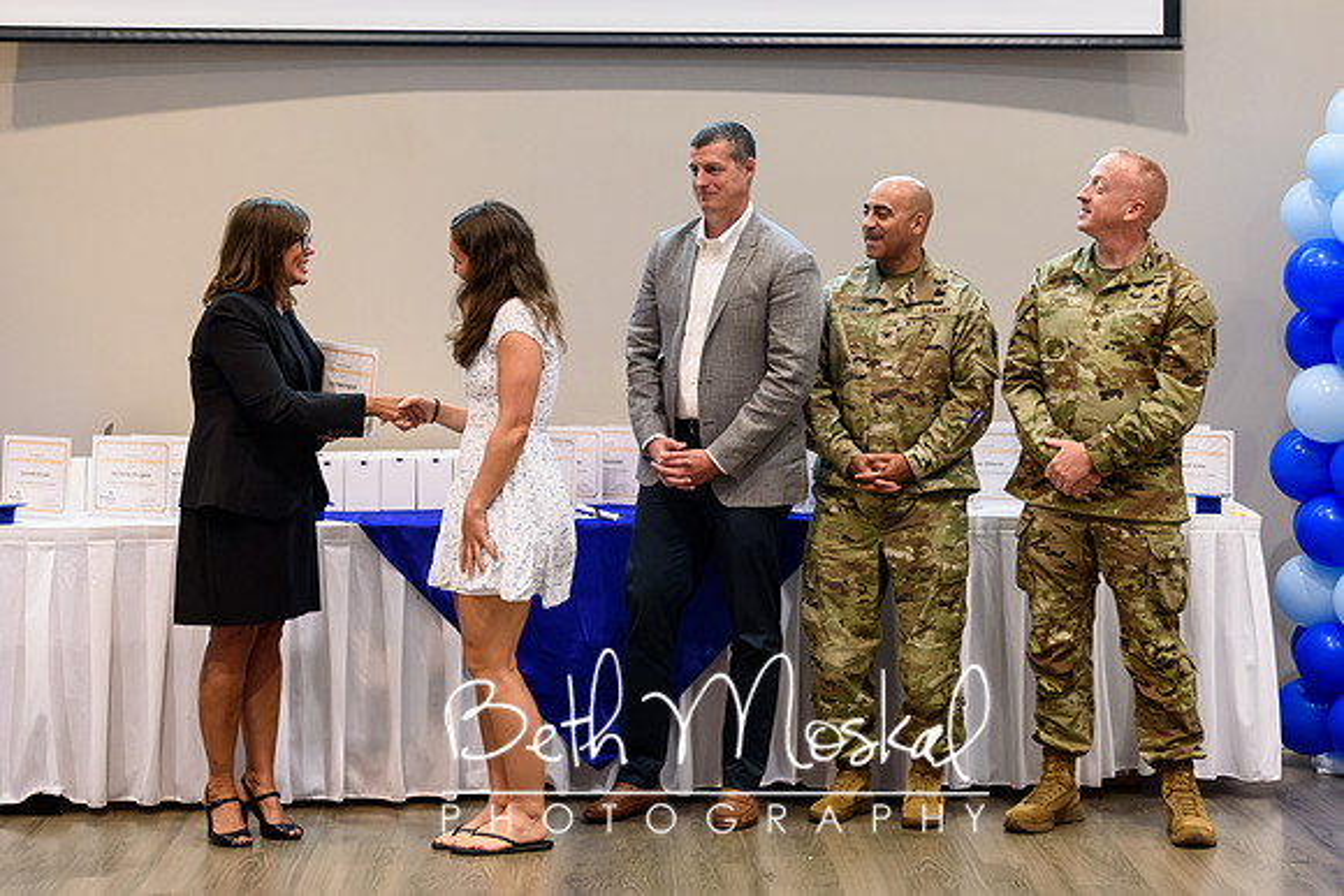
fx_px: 3187
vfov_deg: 15.9
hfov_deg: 23.8
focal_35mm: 85
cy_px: 191
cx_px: 760
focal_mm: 42
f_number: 2.8
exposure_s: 1/160
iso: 1000
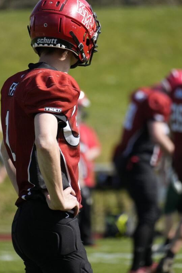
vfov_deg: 3.1
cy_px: 118
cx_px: 72
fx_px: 5025
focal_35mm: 663
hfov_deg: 2.1
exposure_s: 1/1600
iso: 640
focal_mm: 350
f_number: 6.3
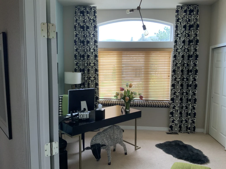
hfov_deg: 61.7
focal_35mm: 29
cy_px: 84
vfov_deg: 48.2
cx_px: 113
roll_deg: -0.2
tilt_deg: -6.4
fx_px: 189
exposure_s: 1/60
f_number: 1.8
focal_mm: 3
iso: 50
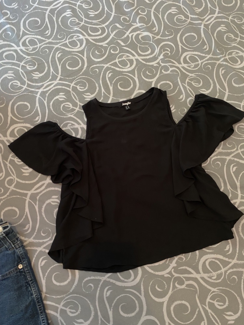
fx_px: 244
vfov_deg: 67.3
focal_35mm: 26
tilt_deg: -74.6
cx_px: 122
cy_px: 162
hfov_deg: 53.1
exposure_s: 1/33
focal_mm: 4.25
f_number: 1.8
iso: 500
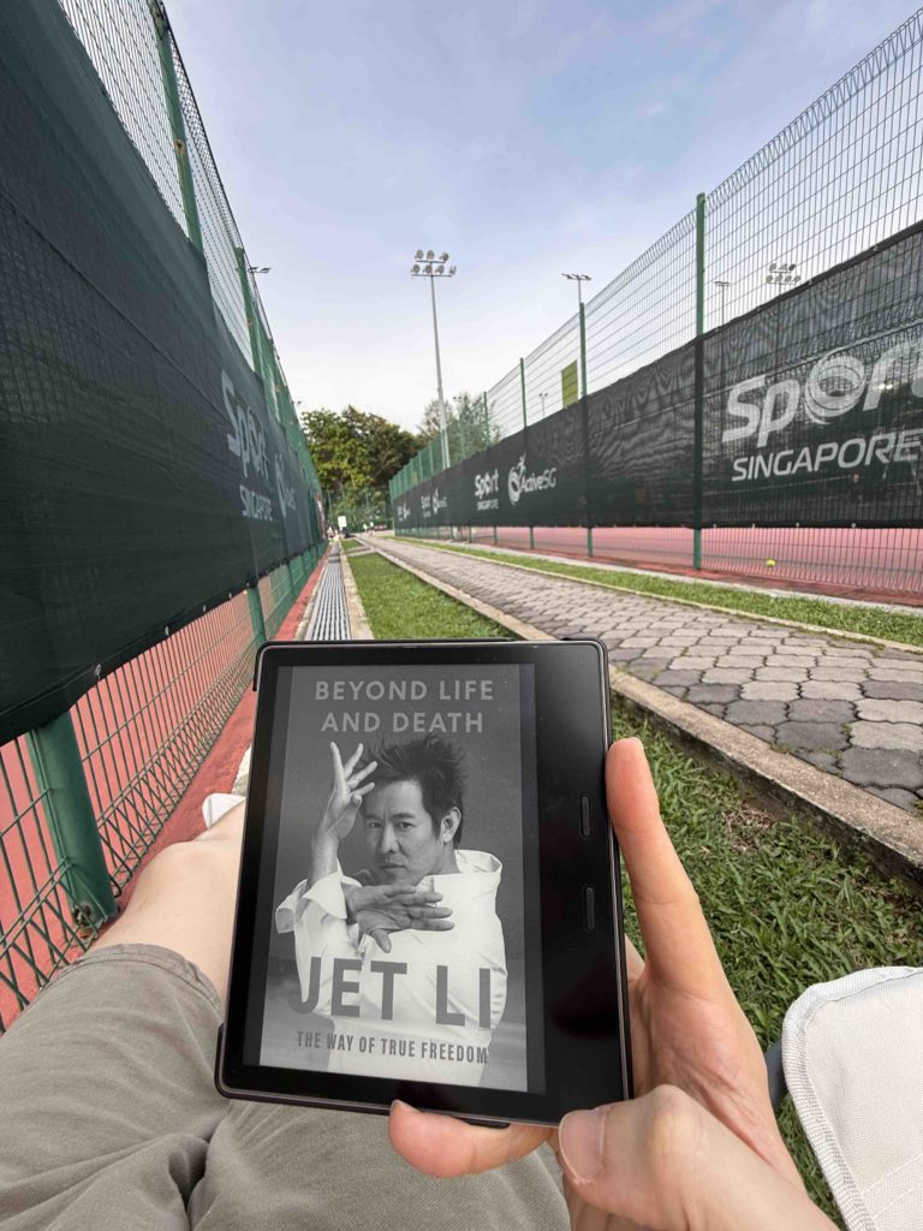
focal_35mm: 14
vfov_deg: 102.1
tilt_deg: -10.6
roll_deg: +4.8
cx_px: 462
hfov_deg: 85.7
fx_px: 498
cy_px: 616
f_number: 2.2
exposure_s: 1/151
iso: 64
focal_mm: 2.22
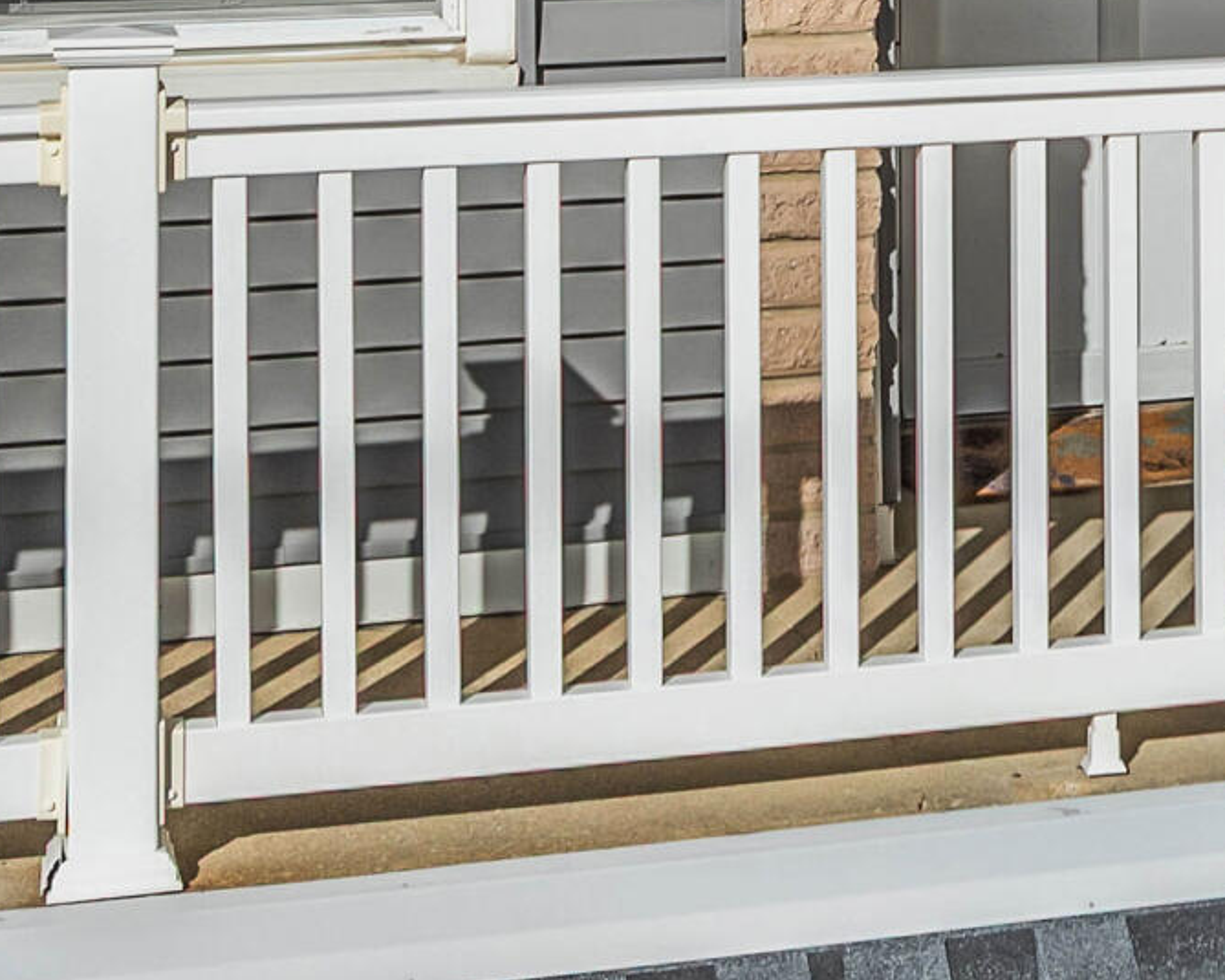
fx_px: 3806
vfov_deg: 13.9
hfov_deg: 17.3
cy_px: -387
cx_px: 1553
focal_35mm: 105
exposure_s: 1/500
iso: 110
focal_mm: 12.29
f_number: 2.8
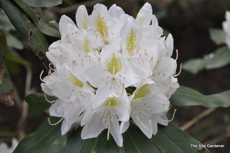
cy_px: 76
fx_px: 555
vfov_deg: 15.7
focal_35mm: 87
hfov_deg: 23.4
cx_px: 115
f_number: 5.6
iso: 200
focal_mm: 58
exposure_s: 1/125
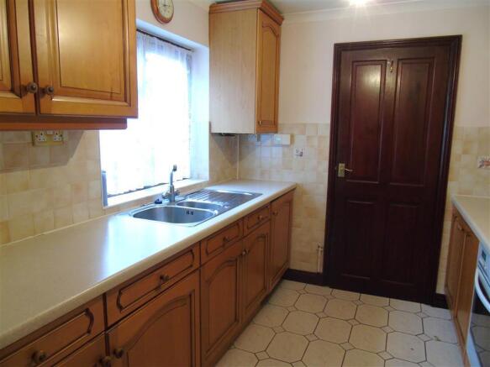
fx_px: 354
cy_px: 184
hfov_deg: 69.4
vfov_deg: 54.9
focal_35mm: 25
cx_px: 245
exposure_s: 1/13
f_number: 3.4
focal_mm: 4.4
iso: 400
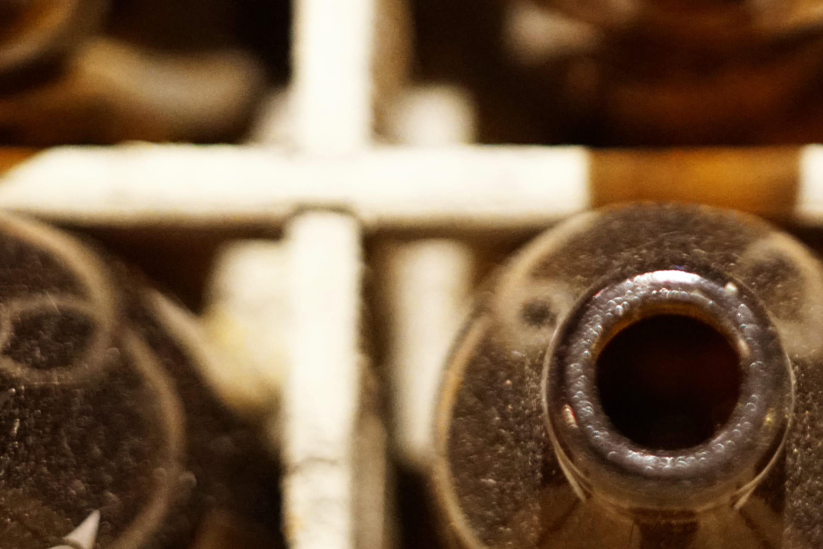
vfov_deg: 7.7
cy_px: -397
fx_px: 3955
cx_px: 690
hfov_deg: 11.8
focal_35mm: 173
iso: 6400
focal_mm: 50
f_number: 2
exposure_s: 1/60
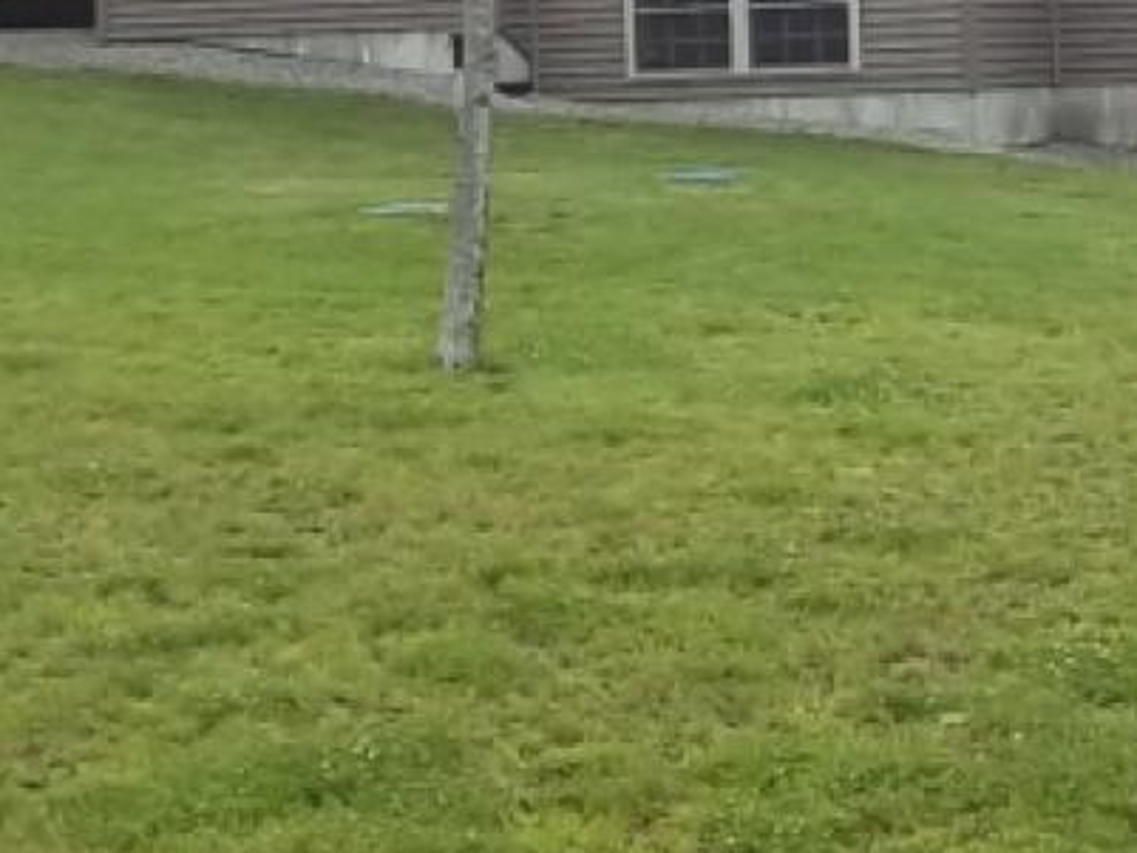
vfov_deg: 15.7
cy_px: -27
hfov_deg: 21.3
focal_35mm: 92
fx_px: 3023
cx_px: 539
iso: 80
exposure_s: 1/400
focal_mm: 6.5
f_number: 3.1
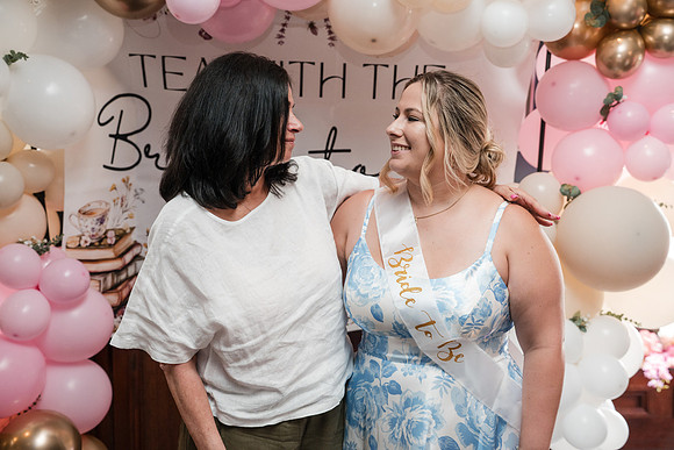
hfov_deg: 41.1
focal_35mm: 48
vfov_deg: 28.1
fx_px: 899
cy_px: 225
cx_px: 337
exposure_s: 1/250
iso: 2500
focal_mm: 48
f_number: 4
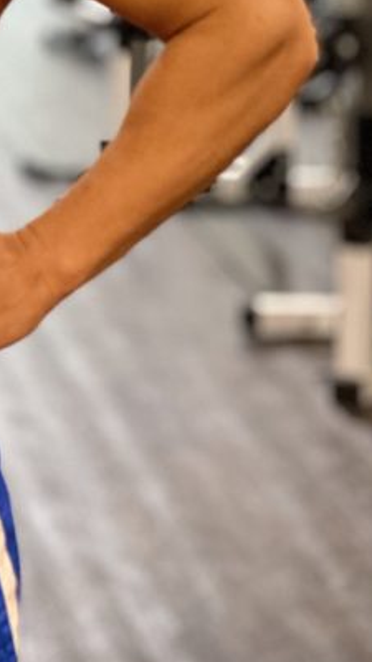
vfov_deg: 14.3
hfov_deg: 8.1
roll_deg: -0.9
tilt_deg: -4.4
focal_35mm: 145
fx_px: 2543
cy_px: -142
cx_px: -240
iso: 320
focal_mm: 6
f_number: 2
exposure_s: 1/30
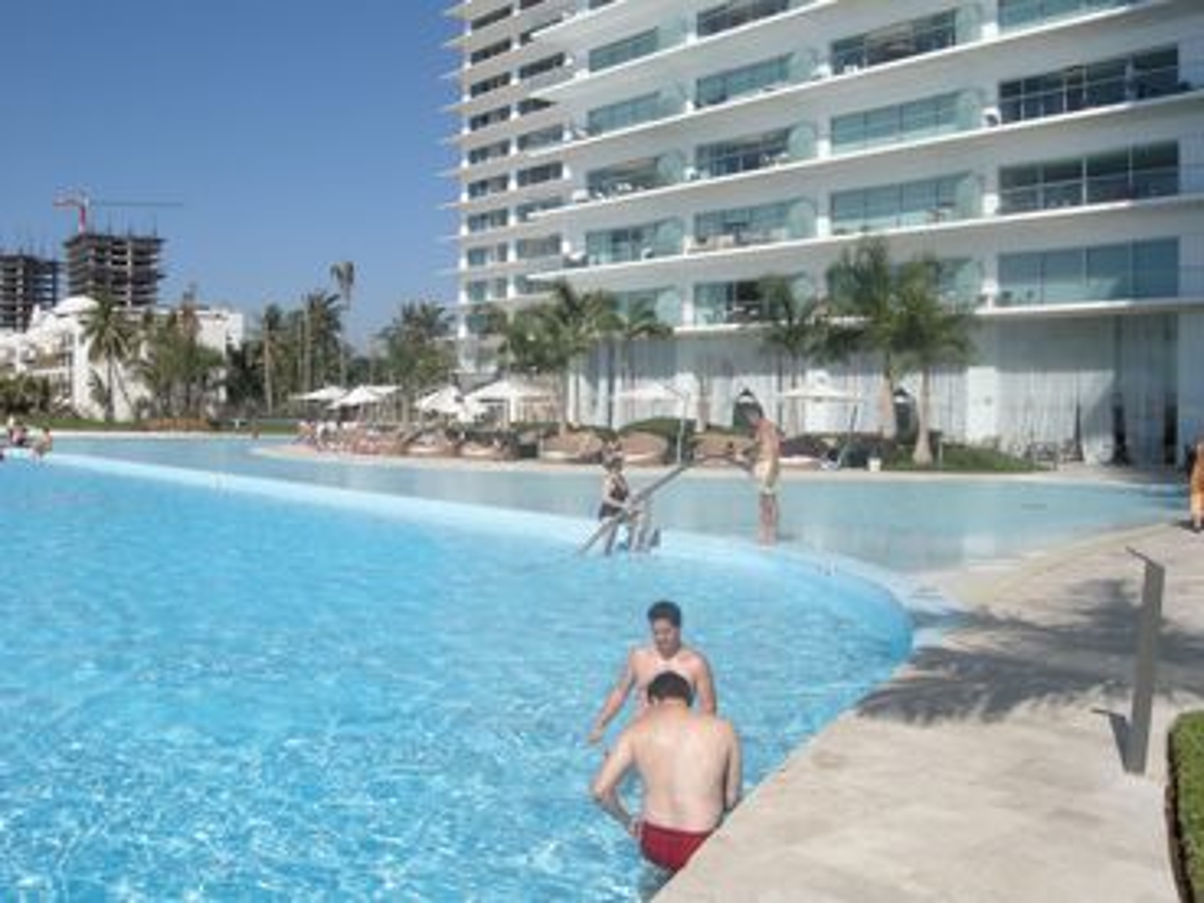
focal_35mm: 35
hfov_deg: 52.6
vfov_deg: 40.7
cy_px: 452
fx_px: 1217
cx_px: 602
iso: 64
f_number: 6.8
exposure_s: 1/293
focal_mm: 7.5
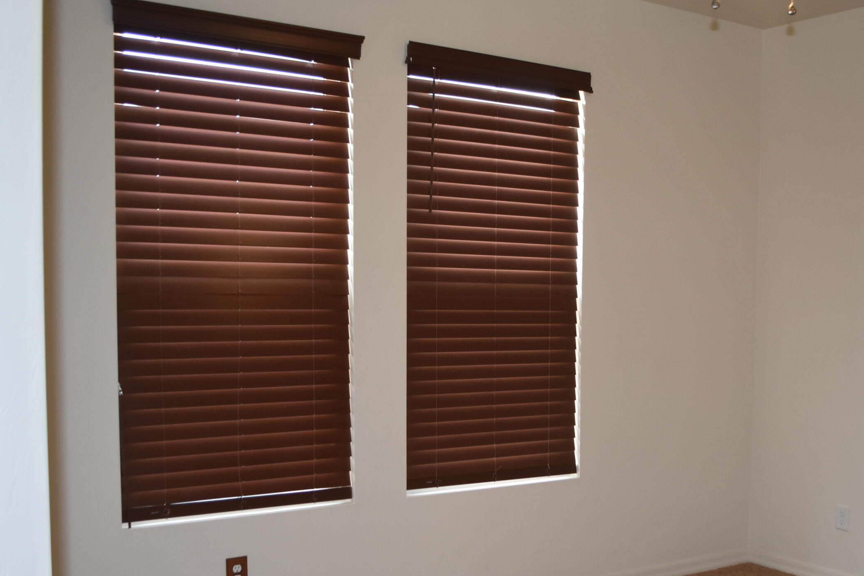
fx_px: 1032
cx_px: 572
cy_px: 364
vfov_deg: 31.0
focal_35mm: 43
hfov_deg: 44.8
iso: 720
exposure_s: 1/60
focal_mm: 20
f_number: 4
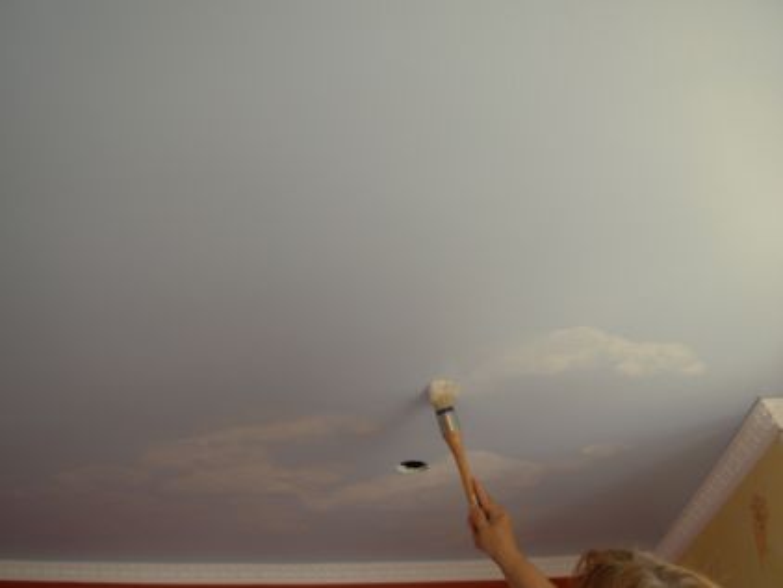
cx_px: 392
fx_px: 860
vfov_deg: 37.8
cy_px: 294
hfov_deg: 49.0
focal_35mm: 38
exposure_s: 1/136
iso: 50
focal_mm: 6.3
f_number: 2.9
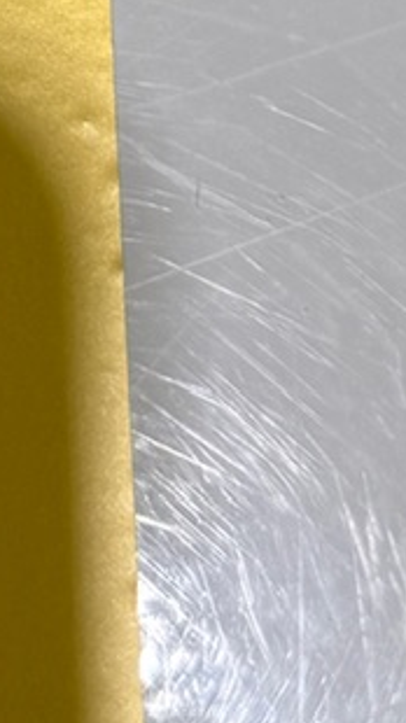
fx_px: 3316
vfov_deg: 12.0
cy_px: -315
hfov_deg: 6.5
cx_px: -740
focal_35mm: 173
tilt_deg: -71.6
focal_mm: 6.76
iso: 50
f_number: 1.78
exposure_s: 1/121
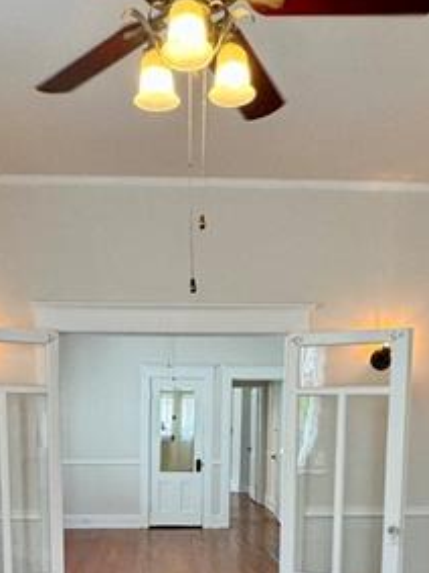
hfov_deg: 37.6
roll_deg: +0.1
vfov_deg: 45.2
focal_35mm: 38
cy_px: 496
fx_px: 628
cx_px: 188
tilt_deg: -7.1
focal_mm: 2.22
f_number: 2.2
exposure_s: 1/120
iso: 160
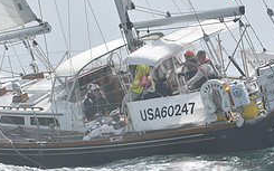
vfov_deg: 7.7
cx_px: 40
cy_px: 24
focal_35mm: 169
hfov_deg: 12.3
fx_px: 1262
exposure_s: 1/800
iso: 320
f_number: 11
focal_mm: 70
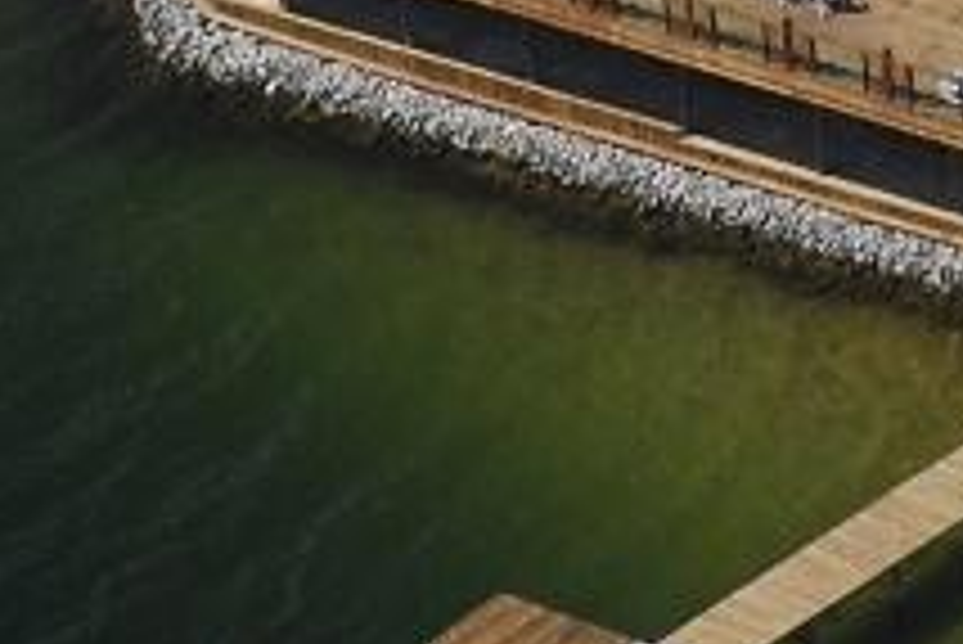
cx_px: 1134
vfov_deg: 1.1
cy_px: -354
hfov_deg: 1.7
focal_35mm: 1222
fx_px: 32709
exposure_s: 1/400
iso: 280
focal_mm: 170
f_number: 8
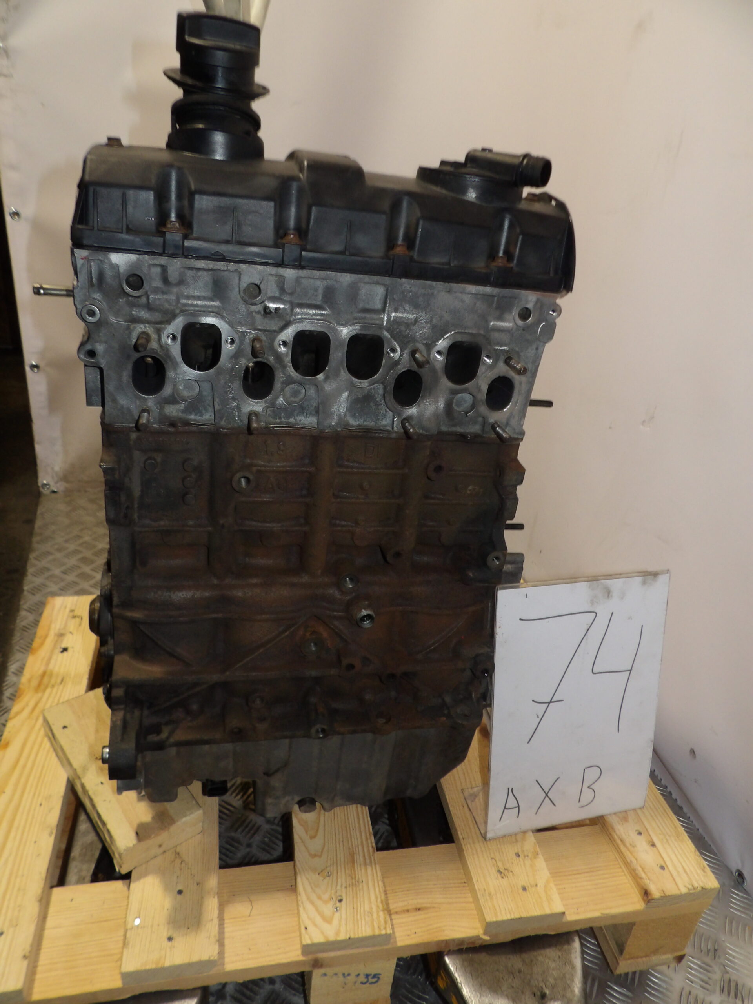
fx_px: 696
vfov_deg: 71.6
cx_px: 376
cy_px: 502
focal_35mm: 24
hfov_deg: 56.8
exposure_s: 1/60
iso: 200
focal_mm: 4.3
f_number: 3.2
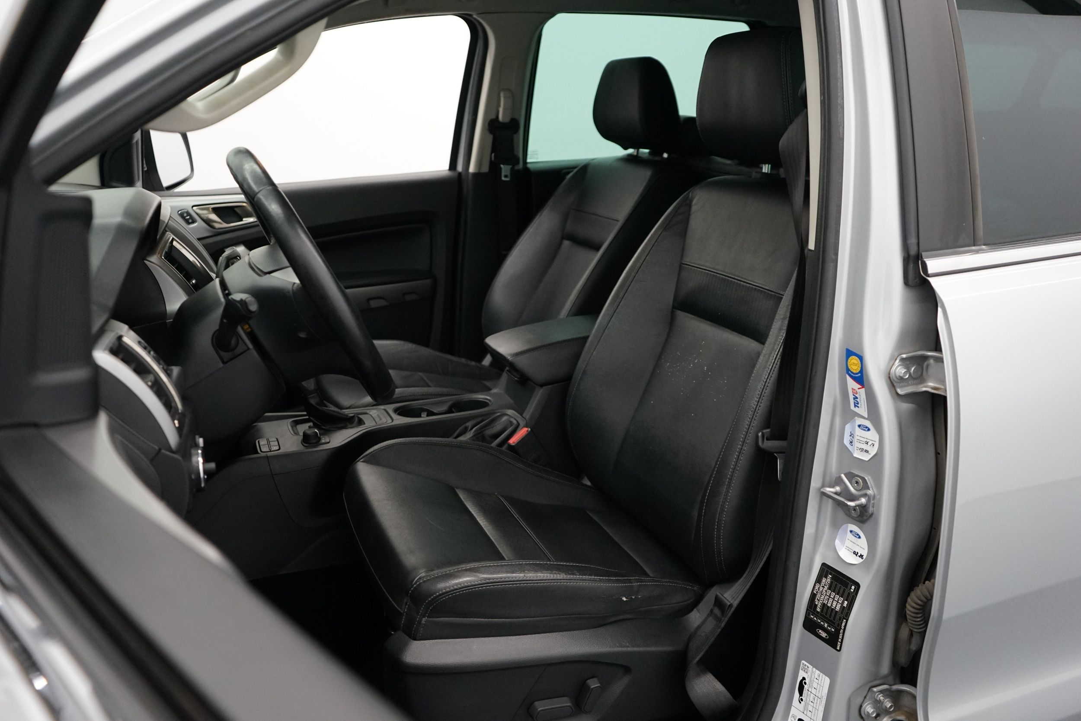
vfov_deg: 45.0
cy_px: 360
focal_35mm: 29
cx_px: 540
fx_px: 871
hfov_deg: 63.7
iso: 2500
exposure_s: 1/160
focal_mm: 29
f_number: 3.5
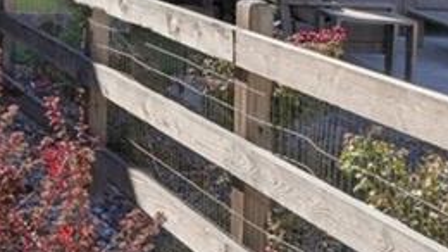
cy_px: -337
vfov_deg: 10.1
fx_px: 1261
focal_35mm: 106
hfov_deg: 13.1
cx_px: -720
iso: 100
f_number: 8
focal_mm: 11
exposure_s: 1/250
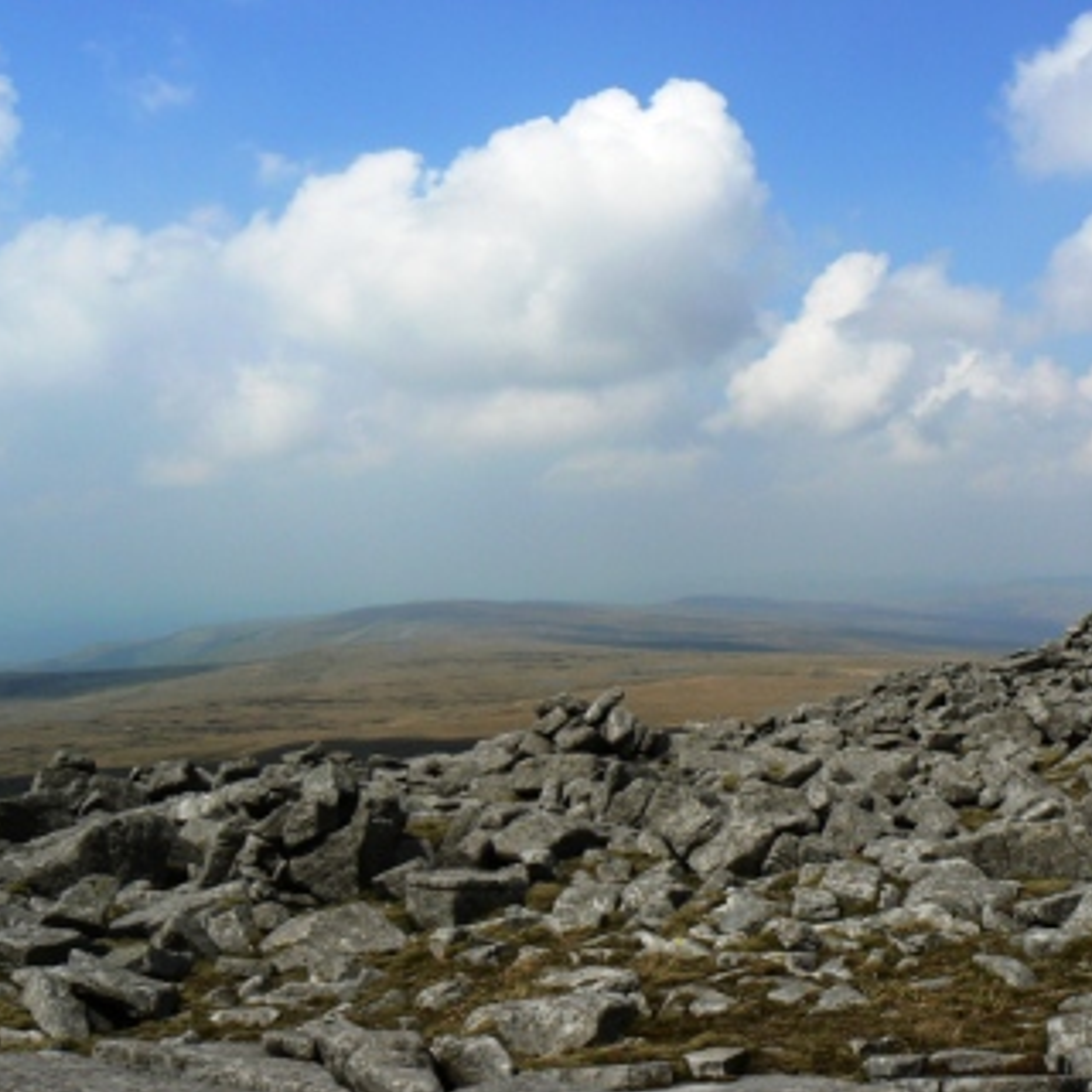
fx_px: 1535
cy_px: 549
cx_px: 614
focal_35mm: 43
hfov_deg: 39.1
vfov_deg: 39.2
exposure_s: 1/640
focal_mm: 6
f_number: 8
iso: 80
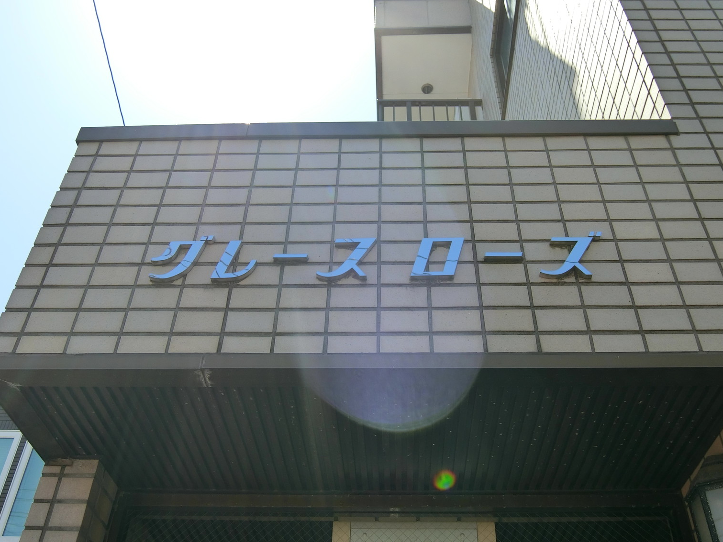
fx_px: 752
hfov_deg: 51.3
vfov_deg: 39.6
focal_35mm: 36
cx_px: 374
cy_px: 279
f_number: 3.4
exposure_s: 1/800
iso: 80
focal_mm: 7.2
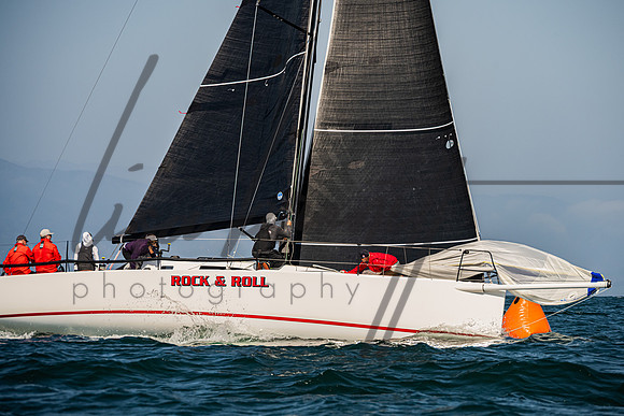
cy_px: 195
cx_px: 337
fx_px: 3979
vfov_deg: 6.0
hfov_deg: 9.0
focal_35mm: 230
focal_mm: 210
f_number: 8
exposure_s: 1/2000
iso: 500
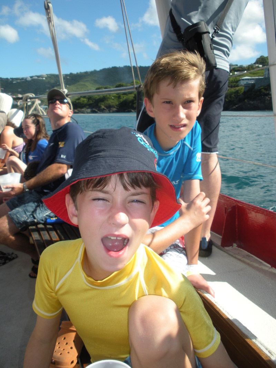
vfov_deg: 51.3
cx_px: 138
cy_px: 184
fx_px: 383
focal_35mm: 36
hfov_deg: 39.7
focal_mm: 6.3
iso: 64
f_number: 3.5
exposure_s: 1/541
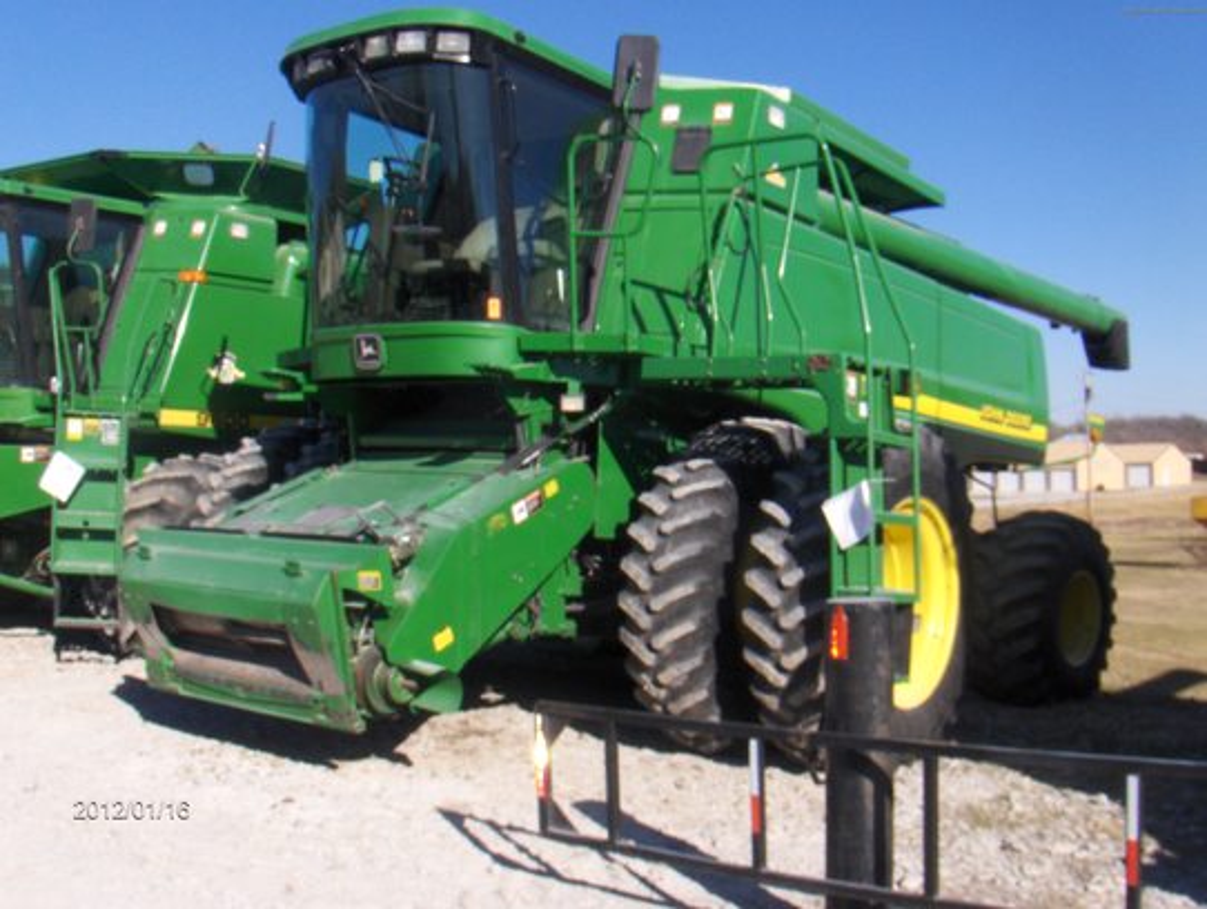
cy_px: 454
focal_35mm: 41
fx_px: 1432
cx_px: 604
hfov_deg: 45.7
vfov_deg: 35.2
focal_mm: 6.5
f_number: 7.7
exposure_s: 1/287
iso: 100
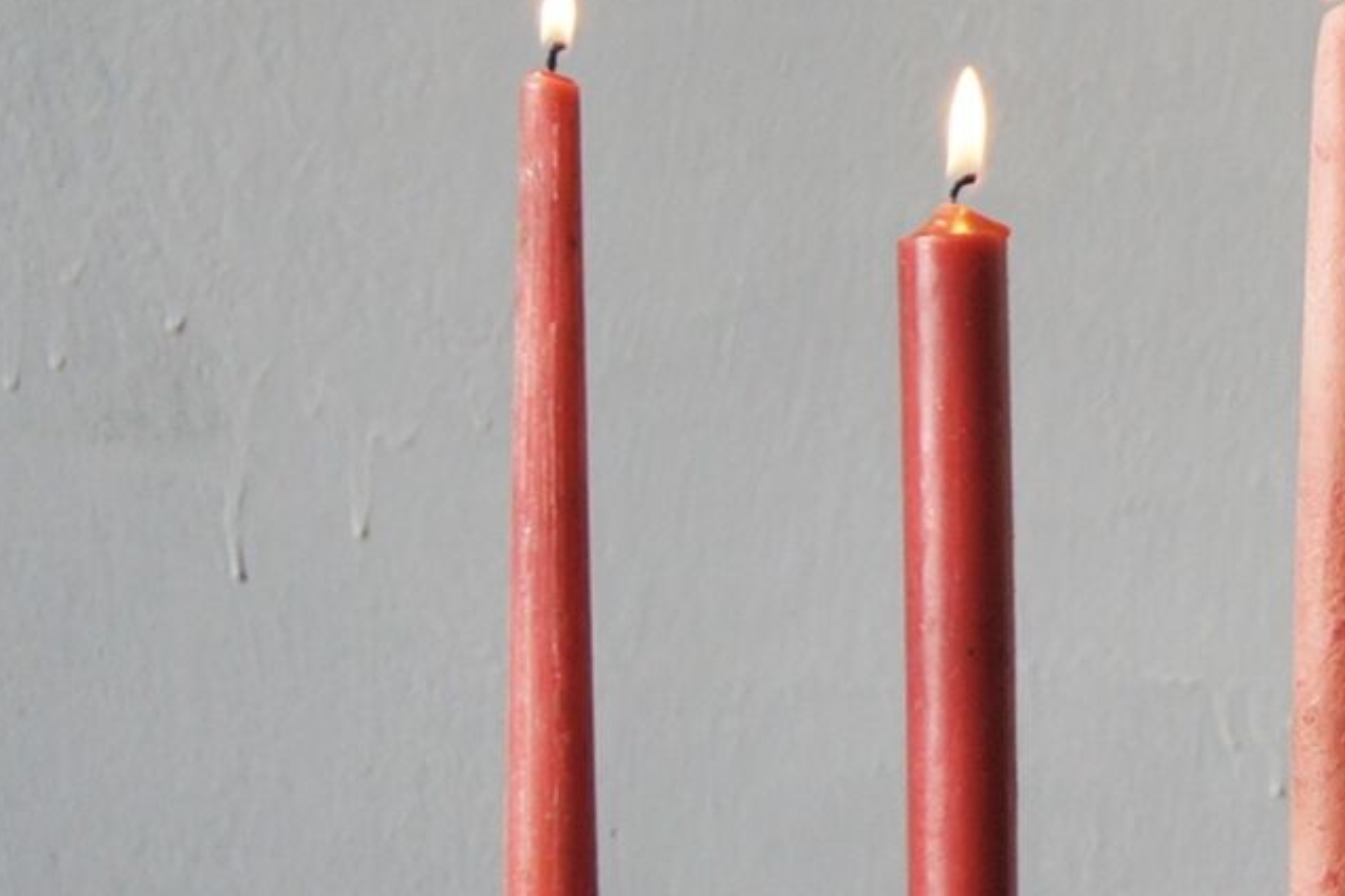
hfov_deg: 9.6
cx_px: 1758
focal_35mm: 212
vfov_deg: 6.5
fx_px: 7902
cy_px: 530
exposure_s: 1/160
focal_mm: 45
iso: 400
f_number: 5.6
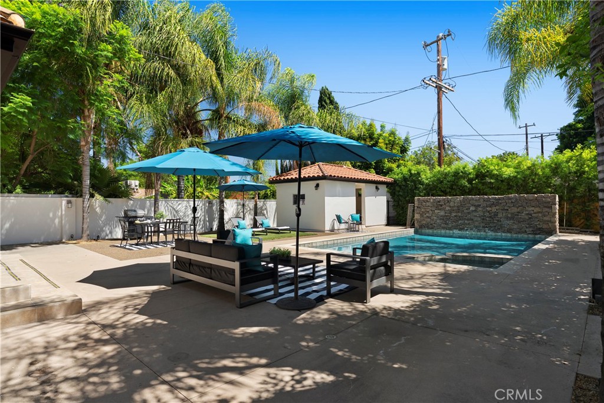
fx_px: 336
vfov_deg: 61.9
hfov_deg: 84.0
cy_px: 202
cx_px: 302
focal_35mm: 20
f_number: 8
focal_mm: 20
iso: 80
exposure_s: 1/30
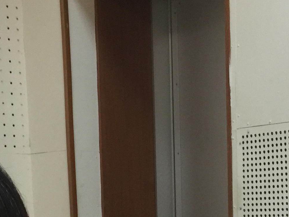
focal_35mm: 96
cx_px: 209
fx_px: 802
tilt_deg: -6.0
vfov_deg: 14.5
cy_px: 310
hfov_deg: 20.3
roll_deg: +0.2
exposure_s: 1/15
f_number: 2.2
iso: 100
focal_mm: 4.15
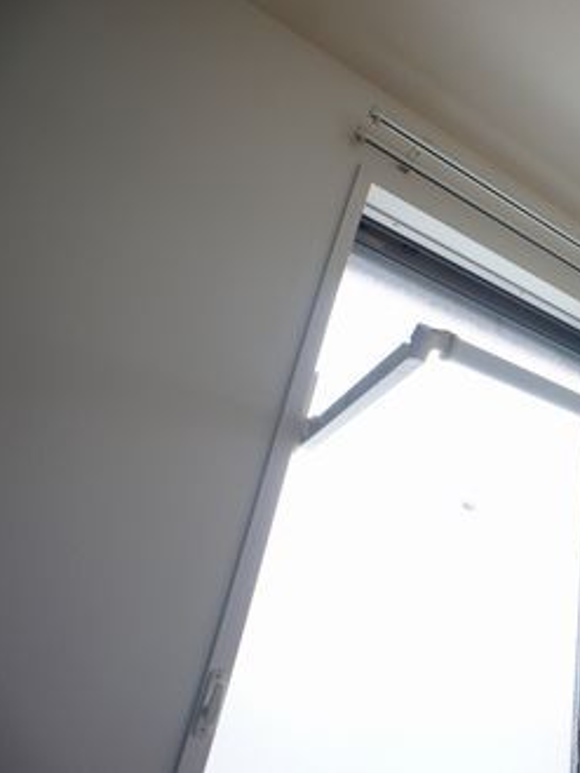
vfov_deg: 52.6
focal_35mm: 35
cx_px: 578
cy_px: 385
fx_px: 781
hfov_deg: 36.6
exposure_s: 1/60
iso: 200
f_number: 4
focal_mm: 16
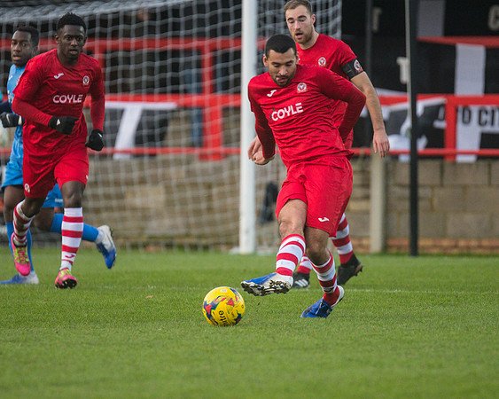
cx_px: 250
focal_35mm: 549
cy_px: 187
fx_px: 8112
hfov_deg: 3.5
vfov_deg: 2.8
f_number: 2.8
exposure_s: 1/2000
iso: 2000
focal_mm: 300
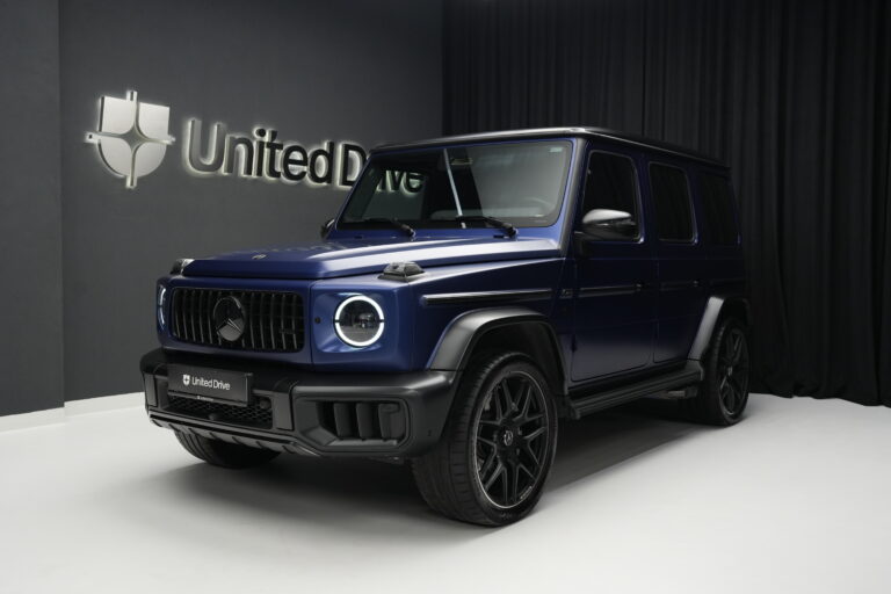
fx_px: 866
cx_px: 446
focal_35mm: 35
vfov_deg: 37.9
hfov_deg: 54.4
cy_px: 297
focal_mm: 35
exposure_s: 1/60
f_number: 4.5
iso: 2000
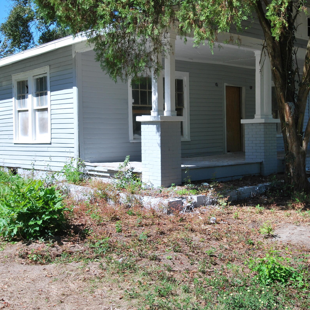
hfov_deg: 36.9
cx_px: 165
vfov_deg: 36.9
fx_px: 464
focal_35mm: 46
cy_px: 147
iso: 100
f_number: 7.1
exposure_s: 1/200
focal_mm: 19
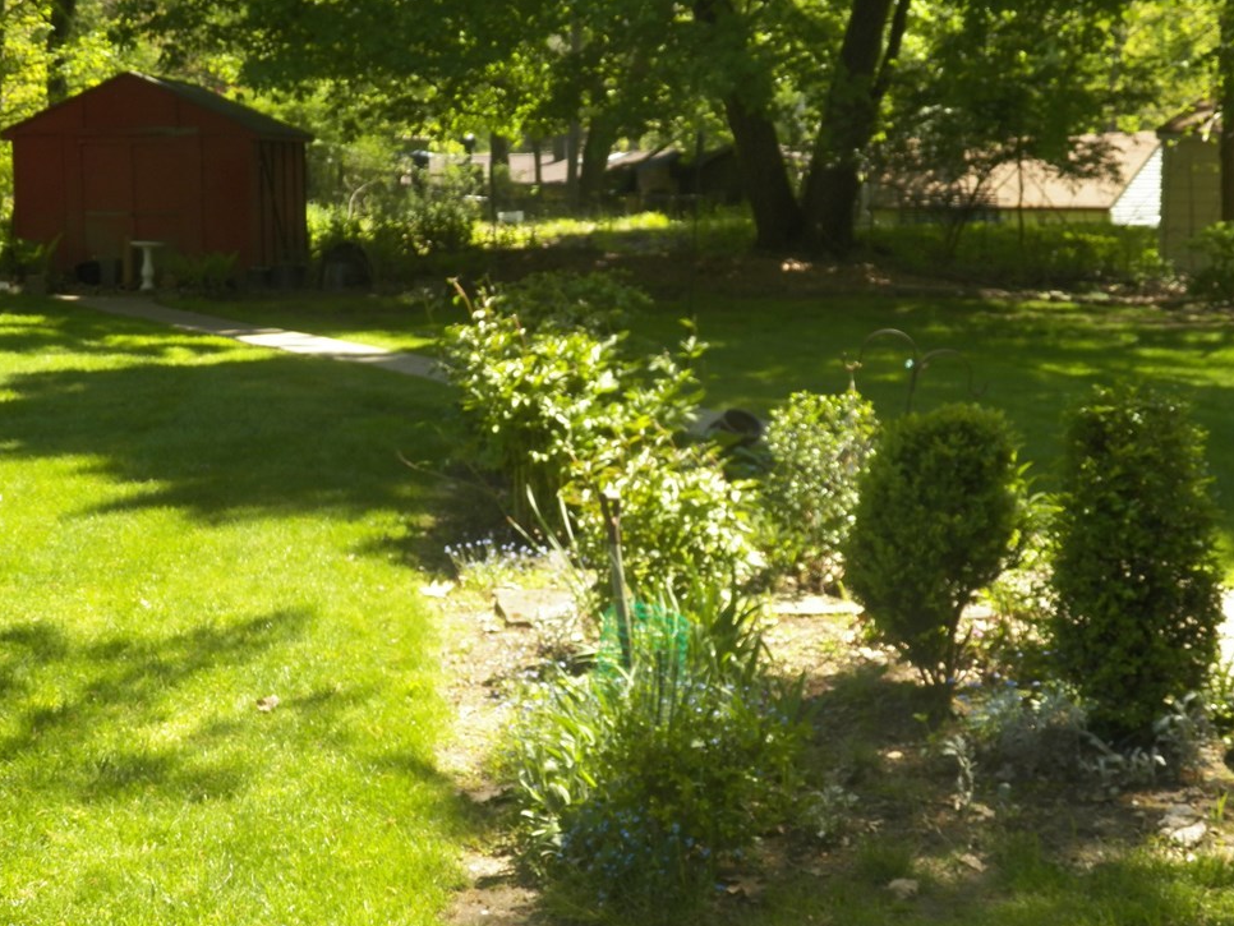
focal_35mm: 53
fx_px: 1890
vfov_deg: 27.5
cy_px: 465
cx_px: 588
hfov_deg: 36.2
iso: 125
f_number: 4
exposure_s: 1/250
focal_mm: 8.9
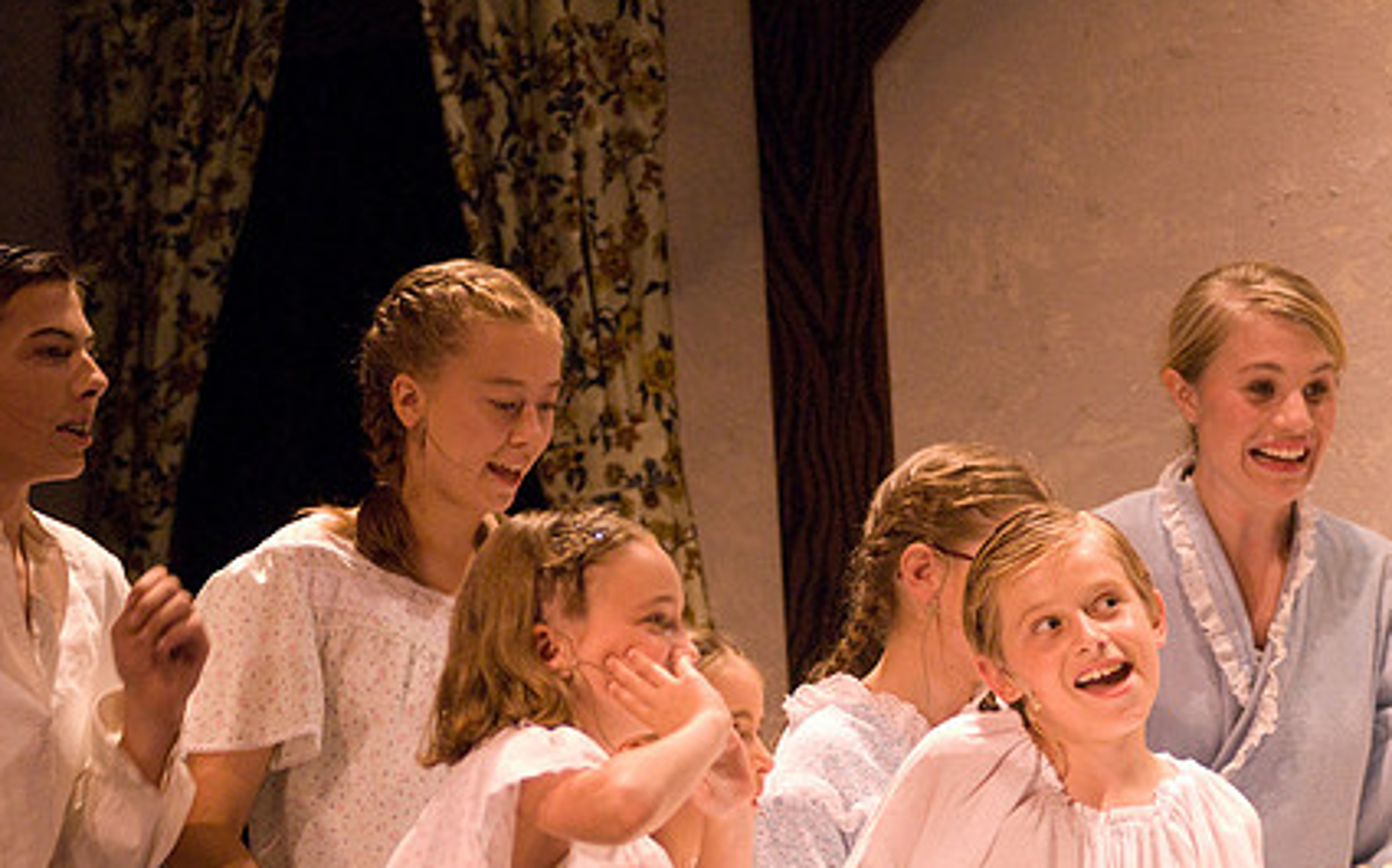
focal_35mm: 230
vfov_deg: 5.7
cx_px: 763
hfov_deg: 9.1
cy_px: 590
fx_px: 8720
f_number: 2.8
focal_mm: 110
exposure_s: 1/125
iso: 1600
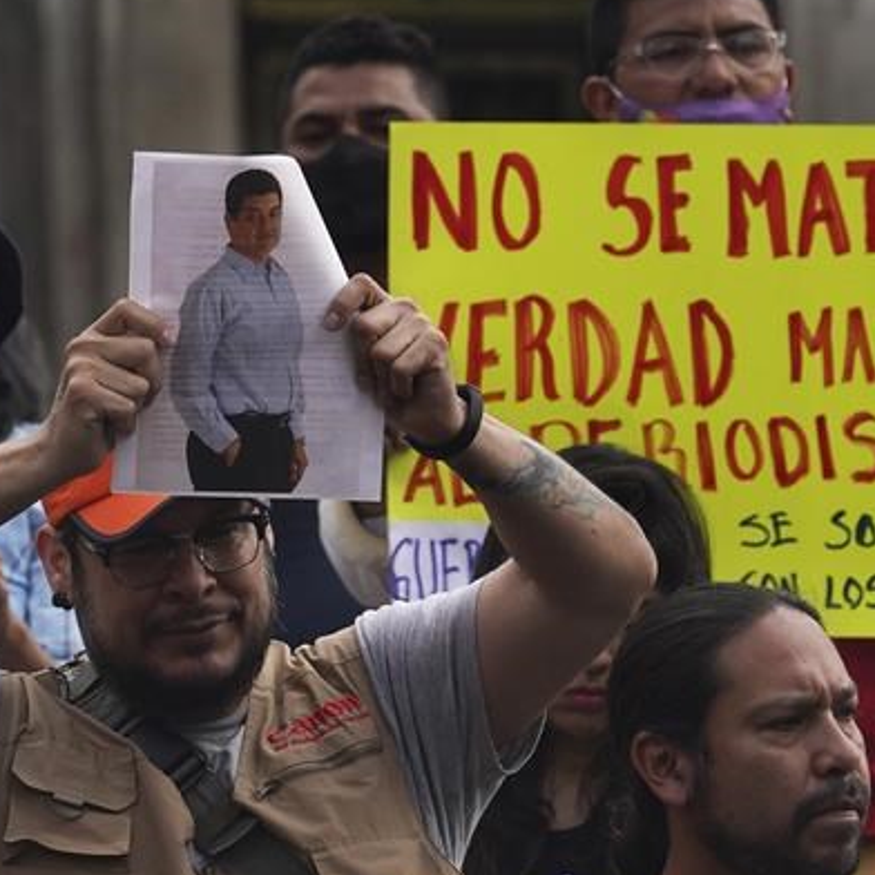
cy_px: 450
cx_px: 442
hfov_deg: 4.1
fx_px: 12097
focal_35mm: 423
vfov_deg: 4.1
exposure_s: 1/2000
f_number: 5.6
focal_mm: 200
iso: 1000
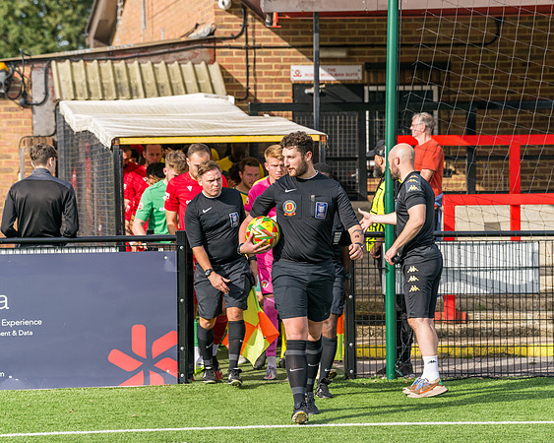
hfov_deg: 12.4
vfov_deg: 9.9
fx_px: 2555
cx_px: 278
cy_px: 222
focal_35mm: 156
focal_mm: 135
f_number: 5
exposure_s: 1/2500
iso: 400
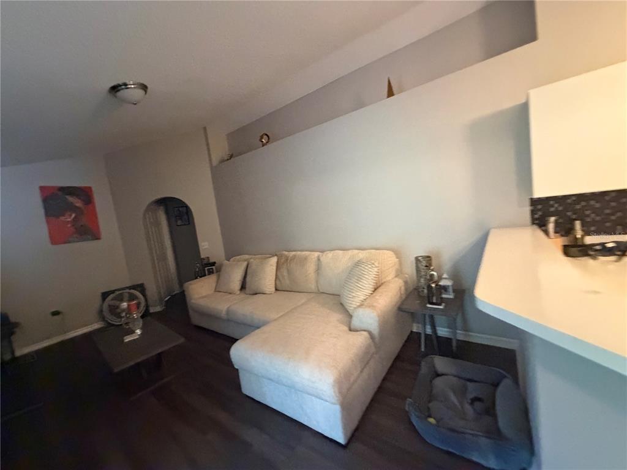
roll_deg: +9.1
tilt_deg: -8.5
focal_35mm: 14
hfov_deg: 102.1
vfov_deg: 85.7
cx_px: 314
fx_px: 254
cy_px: 235
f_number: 2.2
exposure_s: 1/60
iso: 800
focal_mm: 2.22
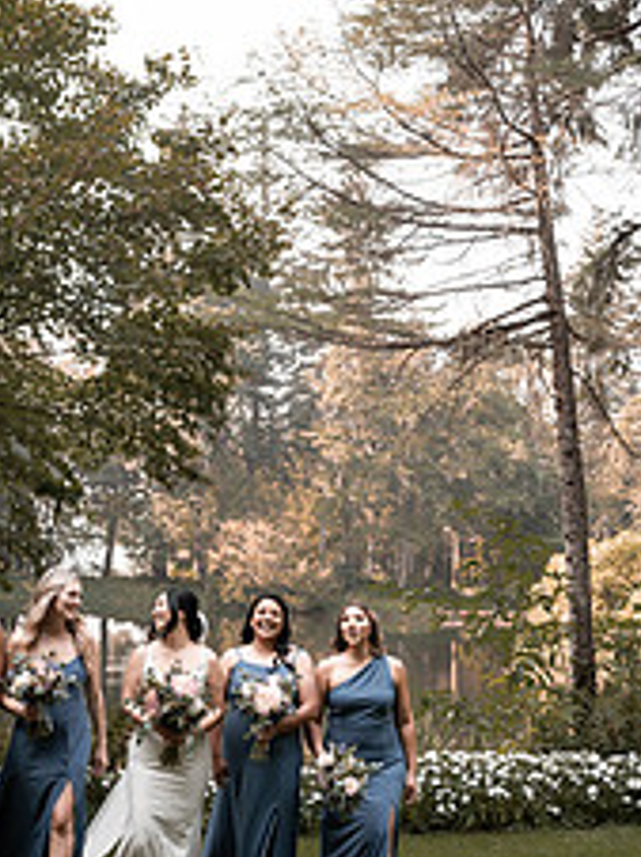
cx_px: 174
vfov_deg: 41.1
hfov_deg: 31.0
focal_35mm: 46
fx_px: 1138
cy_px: 337
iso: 250
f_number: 2.8
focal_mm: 24
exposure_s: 1/640
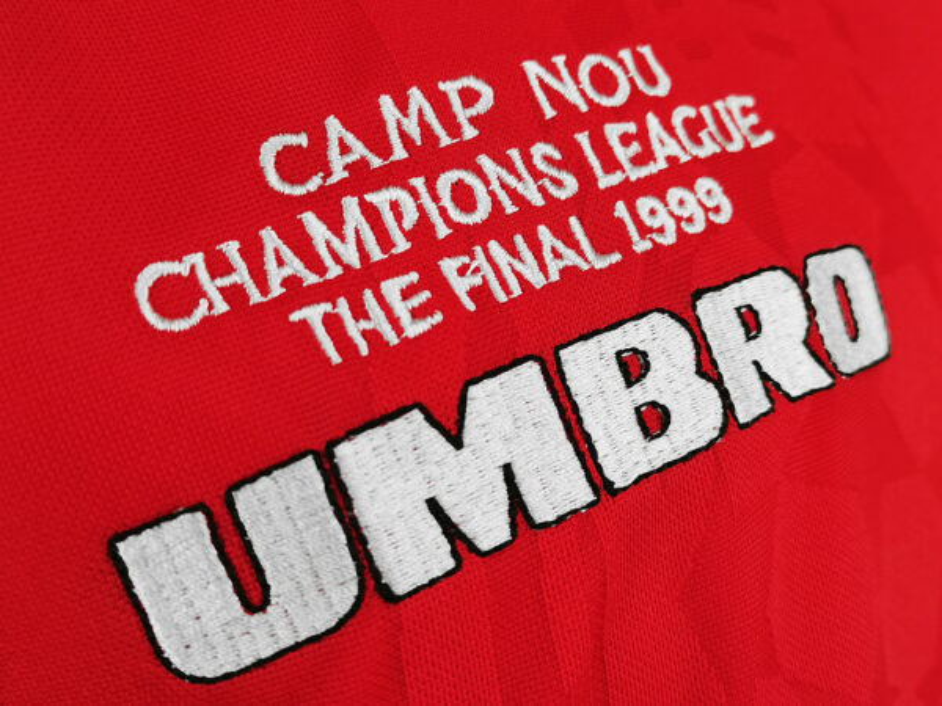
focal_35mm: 38
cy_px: 353
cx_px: 471
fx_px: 1034
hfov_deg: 49.0
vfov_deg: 37.7
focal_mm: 5.58
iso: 125
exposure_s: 1/60
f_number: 1.8
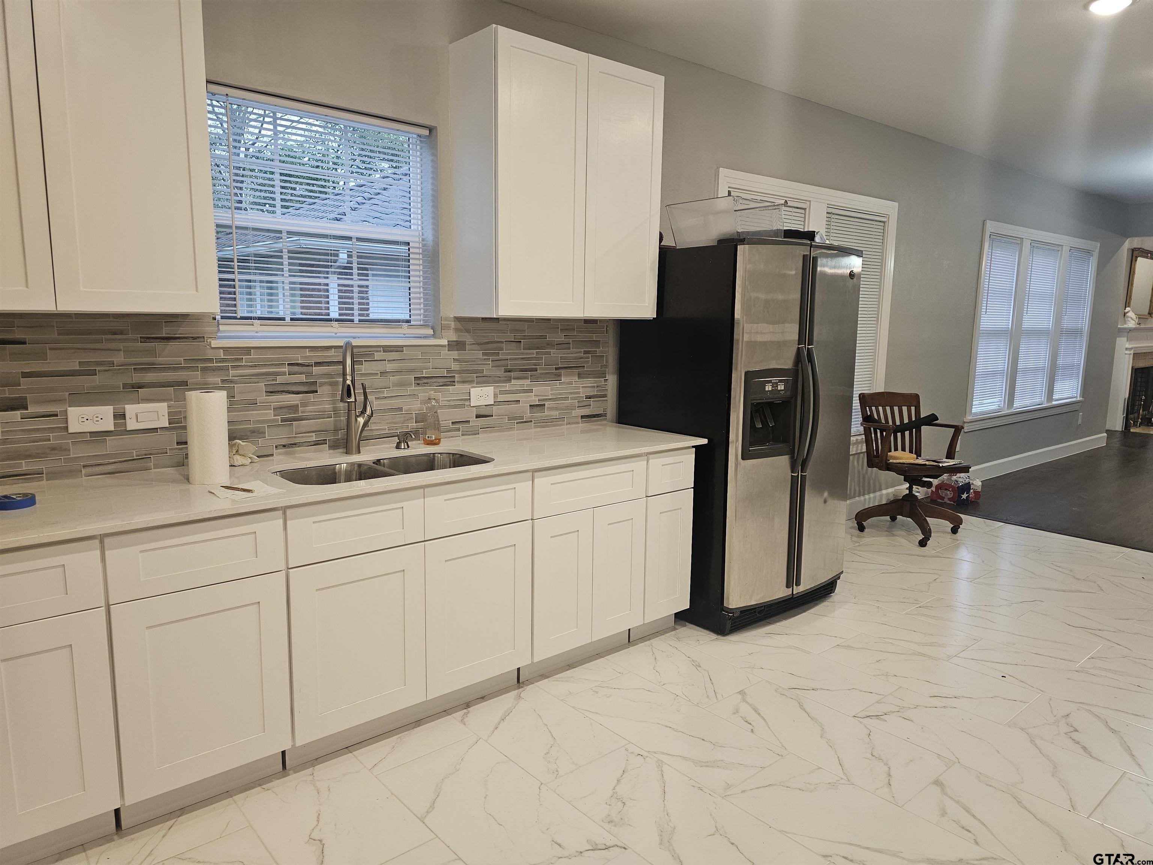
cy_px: 432
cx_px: 576
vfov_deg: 58.9
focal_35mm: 23
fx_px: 766
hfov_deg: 73.9
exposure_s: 1/120
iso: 200
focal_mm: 6.3
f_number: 1.7
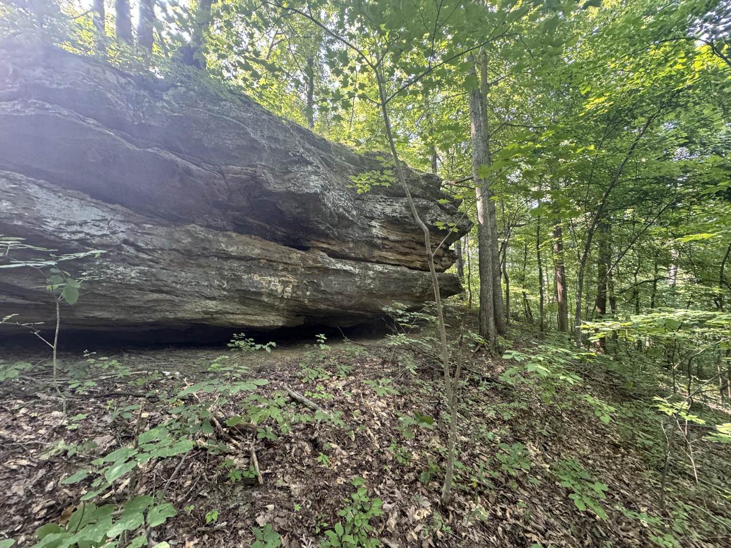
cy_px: 274
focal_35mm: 14
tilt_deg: +3.2
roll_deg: +4.8
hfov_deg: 102.1
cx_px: 366
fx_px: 296
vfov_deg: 85.7
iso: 320
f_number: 2.2
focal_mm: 2.22
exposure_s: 1/66
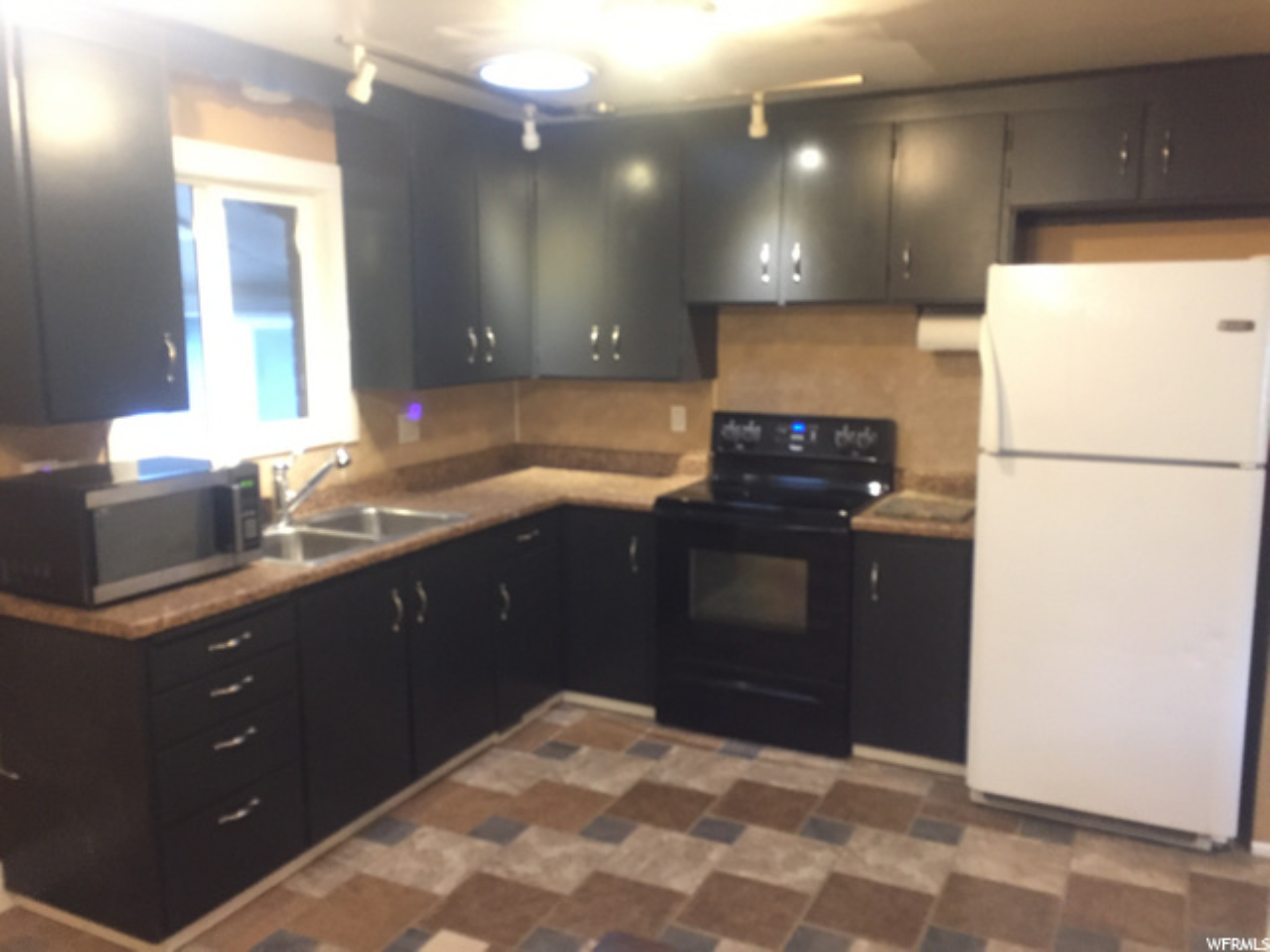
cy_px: 476
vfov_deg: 48.2
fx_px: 1064
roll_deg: -1.3
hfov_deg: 61.7
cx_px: 635
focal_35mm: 29
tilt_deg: -9.5
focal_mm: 4.15
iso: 250
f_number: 2.2
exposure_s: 1/30
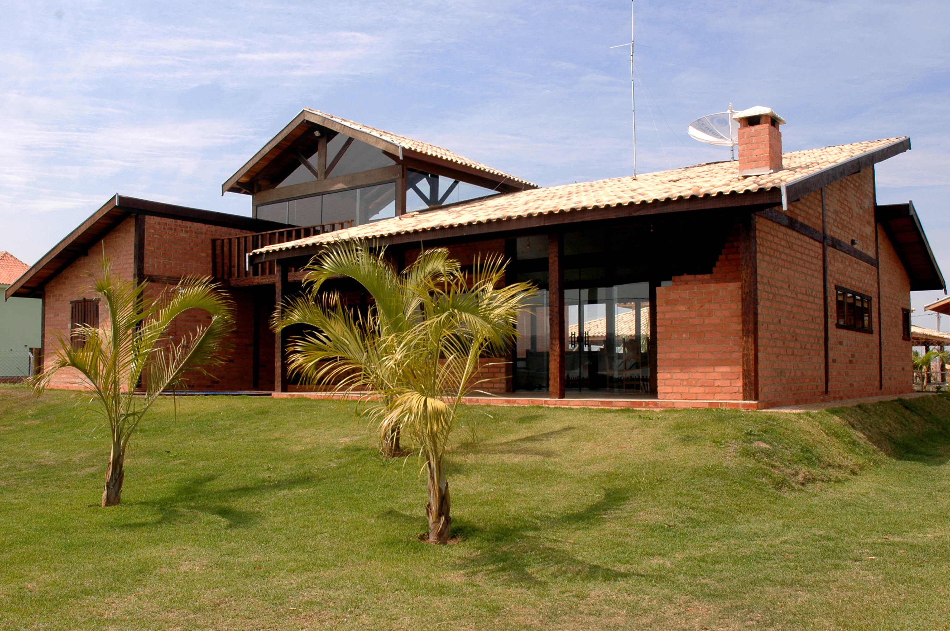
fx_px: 712
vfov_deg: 47.8
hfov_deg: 67.4
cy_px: 316
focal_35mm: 27
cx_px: 475
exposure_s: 1/200
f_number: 11
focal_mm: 18
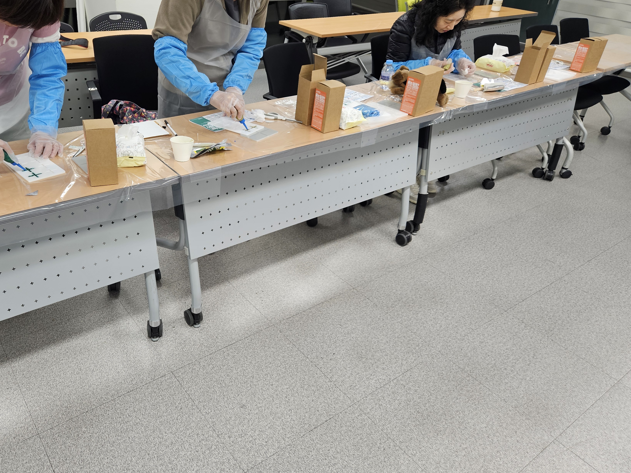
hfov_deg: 62.9
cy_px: 212
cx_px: 255
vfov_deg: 49.7
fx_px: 510
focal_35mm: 28
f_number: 1.8
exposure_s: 1/120
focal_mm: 5.4
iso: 125
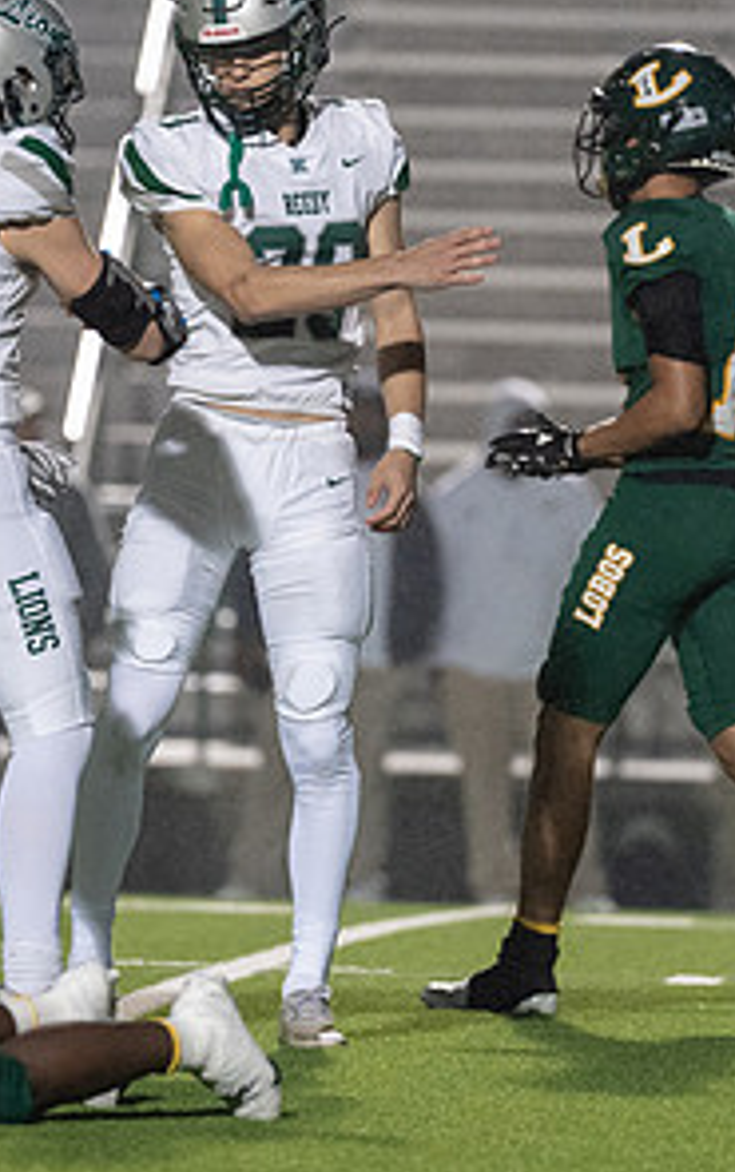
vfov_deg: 4.2
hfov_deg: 2.6
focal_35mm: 503
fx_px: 16082
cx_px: 264
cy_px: 354
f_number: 2.8
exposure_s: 1/1250
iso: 3200
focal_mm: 200
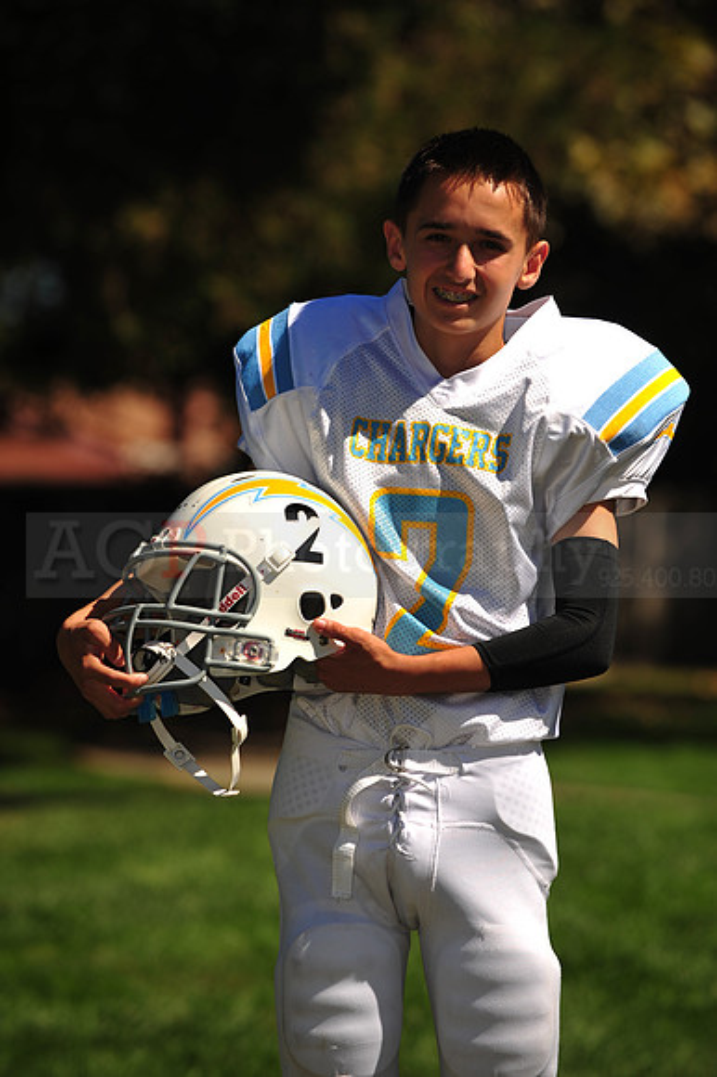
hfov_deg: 6.9
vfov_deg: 10.3
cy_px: 538
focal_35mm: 200
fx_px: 5982
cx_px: 358
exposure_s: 1/1250
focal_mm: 200
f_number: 5
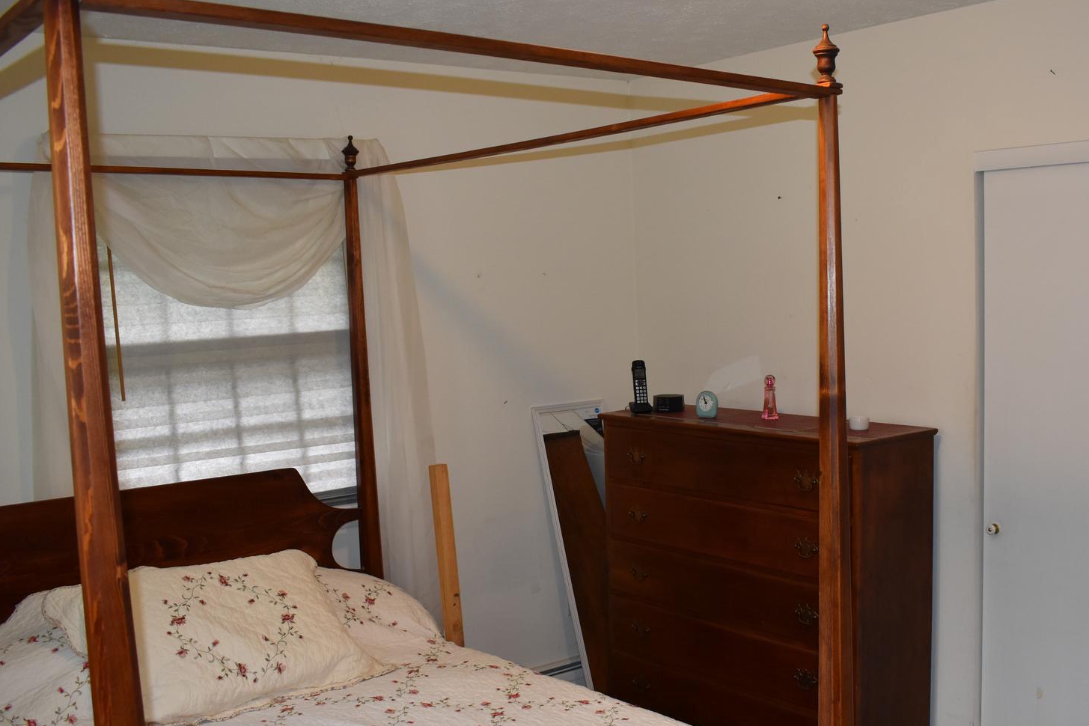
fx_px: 1149
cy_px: 437
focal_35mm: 38
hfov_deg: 50.4
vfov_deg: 34.9
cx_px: 651
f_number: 5
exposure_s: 1/100
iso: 800
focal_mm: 18
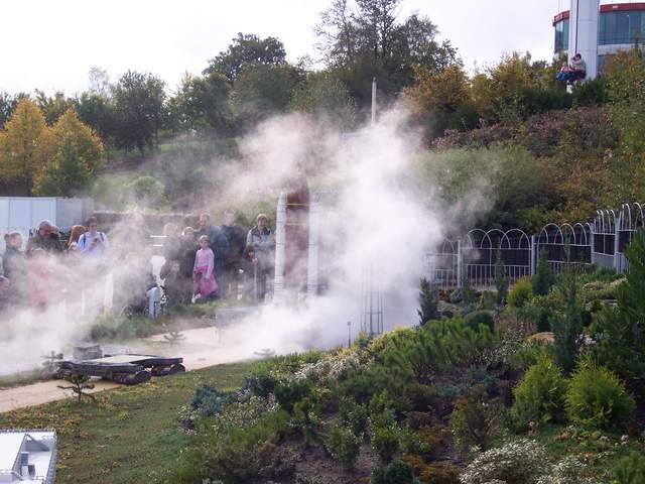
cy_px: 242
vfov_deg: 23.3
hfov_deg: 30.7
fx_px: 1174
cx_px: 322
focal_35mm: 63
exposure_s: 1/500
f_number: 3.4
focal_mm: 13.3
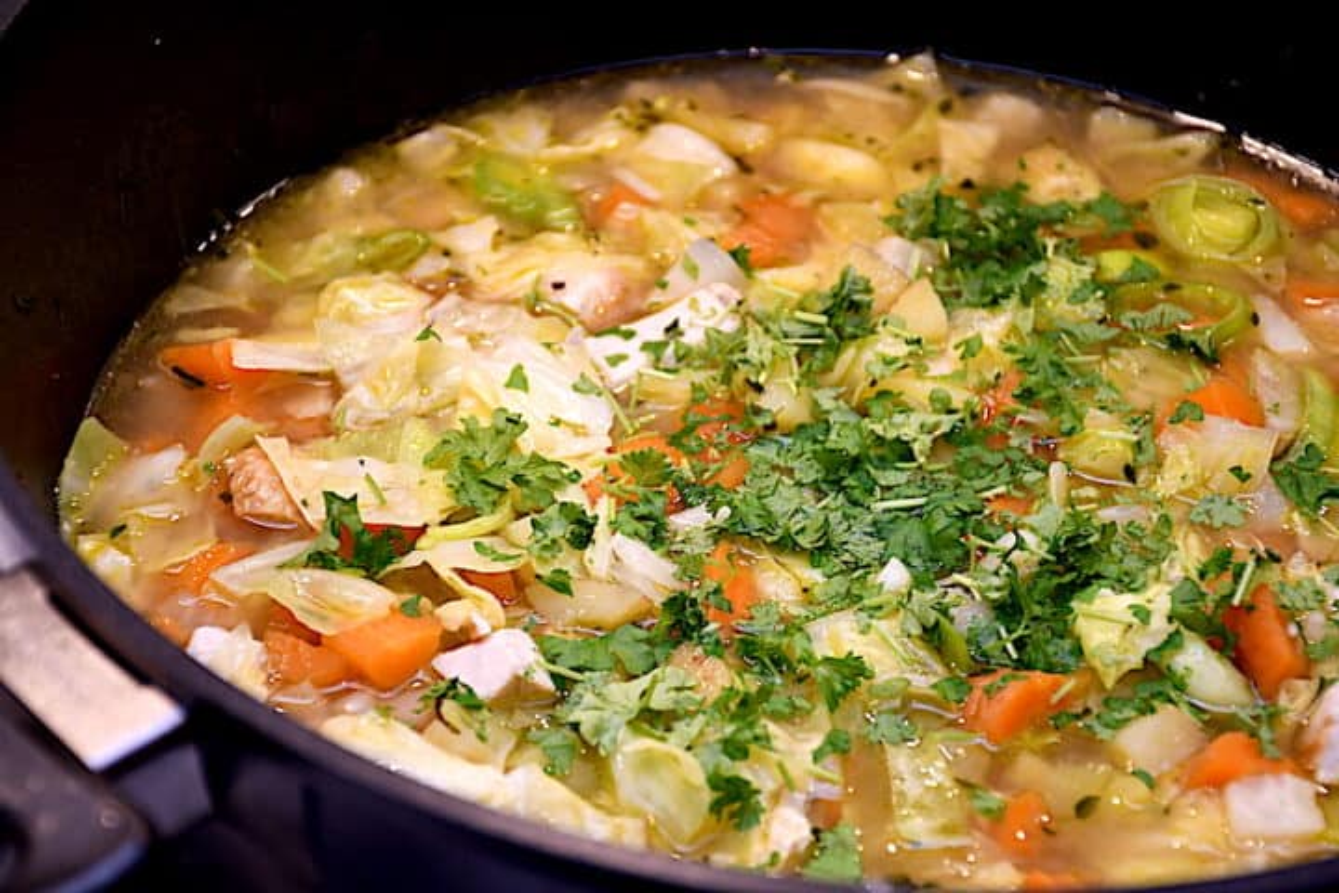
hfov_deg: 20.6
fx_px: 3682
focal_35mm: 99
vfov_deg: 13.8
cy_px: 446
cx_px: 670
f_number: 5
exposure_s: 1/60
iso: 560
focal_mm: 66
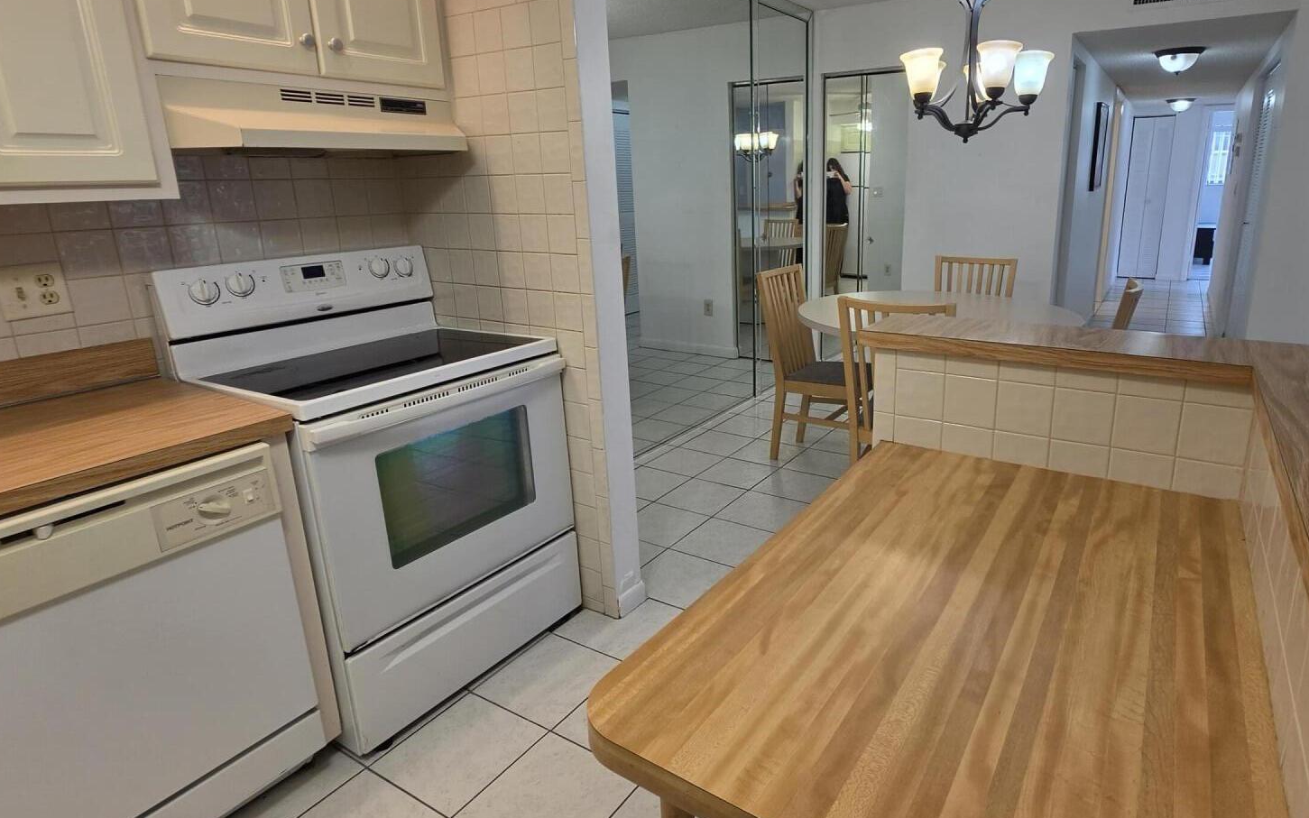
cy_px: 374
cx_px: 733
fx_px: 678
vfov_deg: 62.1
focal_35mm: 19
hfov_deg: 87.6
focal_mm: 2.2
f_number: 1.9
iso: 125
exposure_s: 1/120
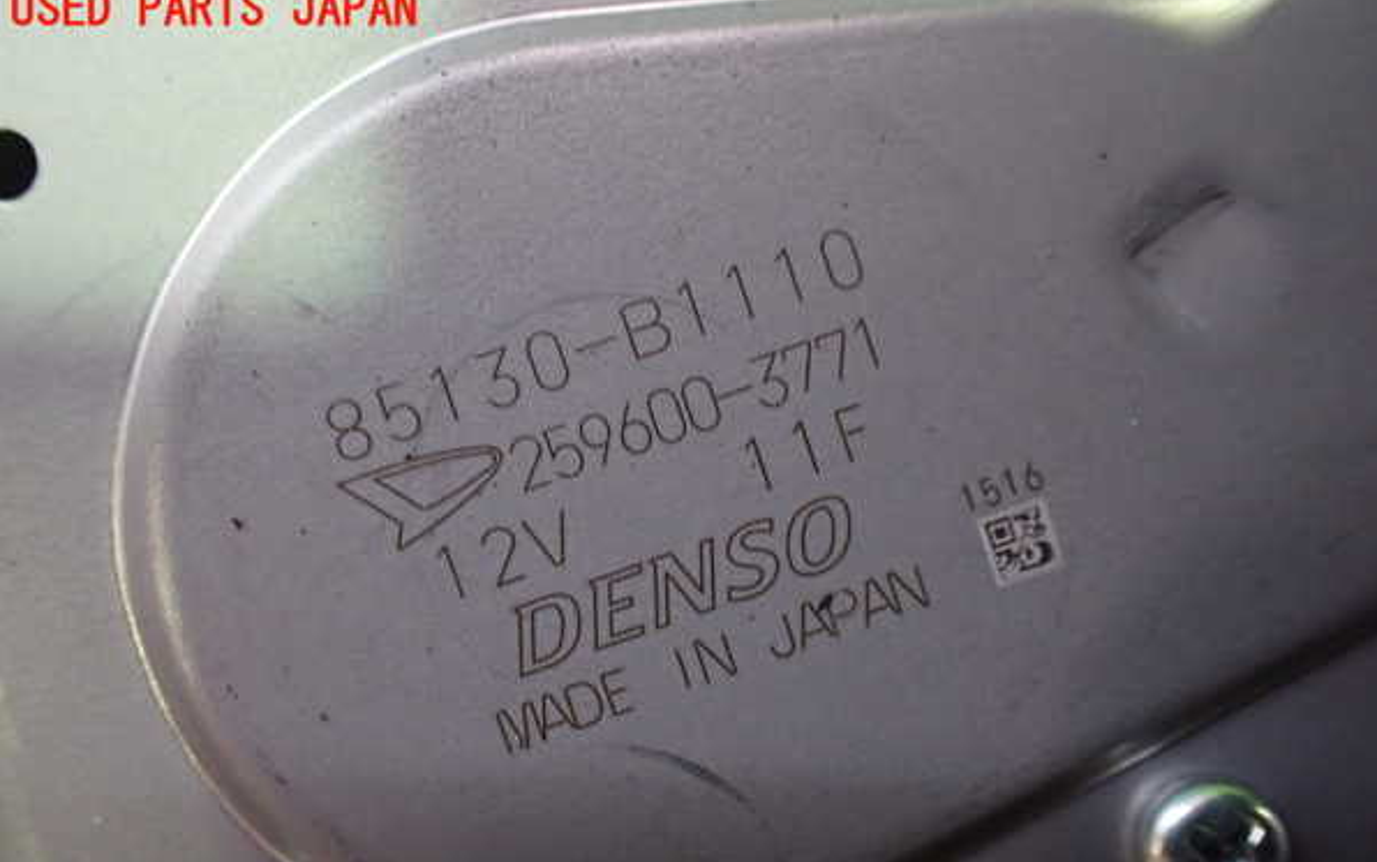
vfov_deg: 39.4
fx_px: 1201
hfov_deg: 59.6
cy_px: 501
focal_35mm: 32
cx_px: 691
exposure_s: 1/60
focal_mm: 5.4
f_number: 2.3
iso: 800
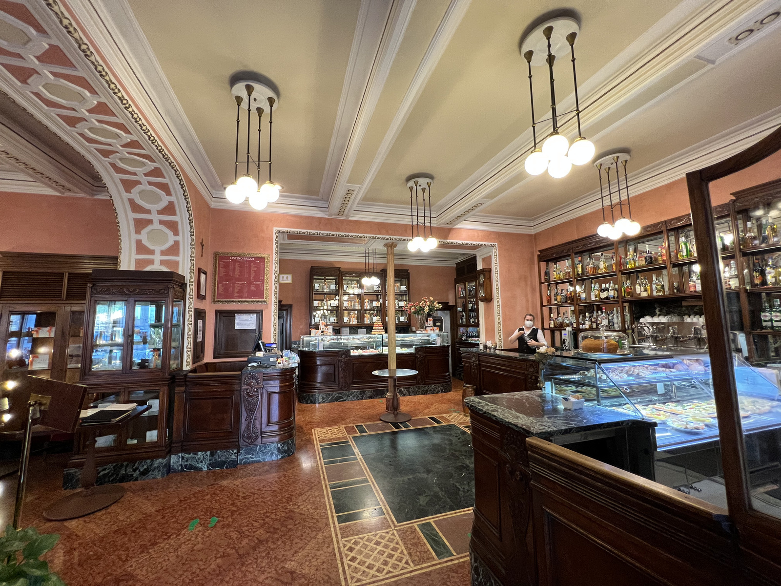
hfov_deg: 106.2
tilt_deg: +4.0
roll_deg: +0.8
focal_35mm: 13
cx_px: 390
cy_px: 293
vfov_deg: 89.9
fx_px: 293
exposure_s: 1/50
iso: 160
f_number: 1.8
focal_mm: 1.57
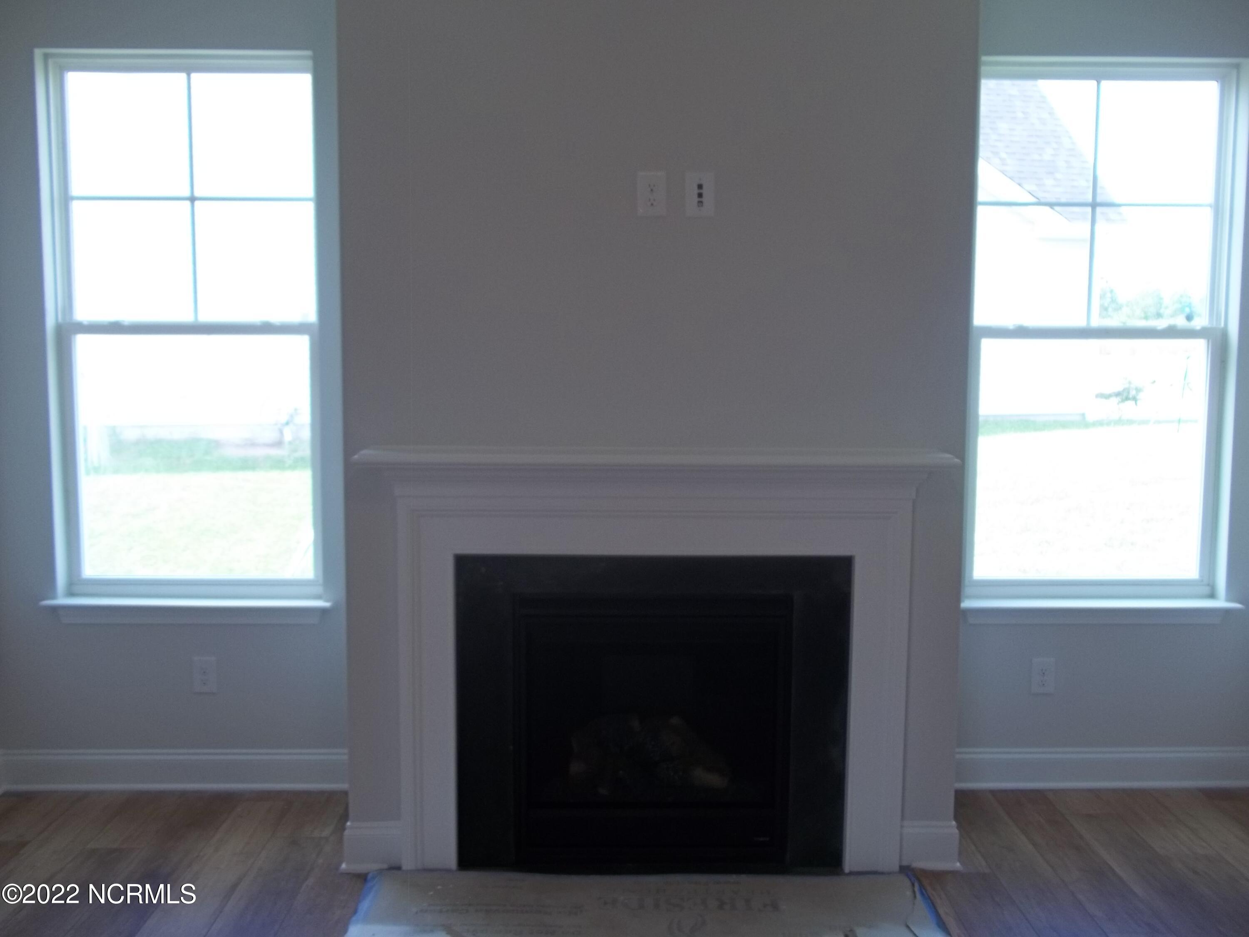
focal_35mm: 32
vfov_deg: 44.2
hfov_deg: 56.8
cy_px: 468
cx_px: 624
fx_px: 1155
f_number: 2.9
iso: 64
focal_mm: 5.7
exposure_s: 1/60
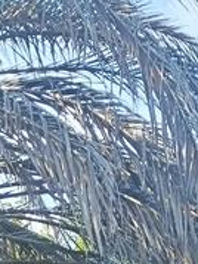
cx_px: 433
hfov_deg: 10.8
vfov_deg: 13.4
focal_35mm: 121
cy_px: 565
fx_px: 924
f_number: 1.8
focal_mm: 3.98
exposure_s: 1/131
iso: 50
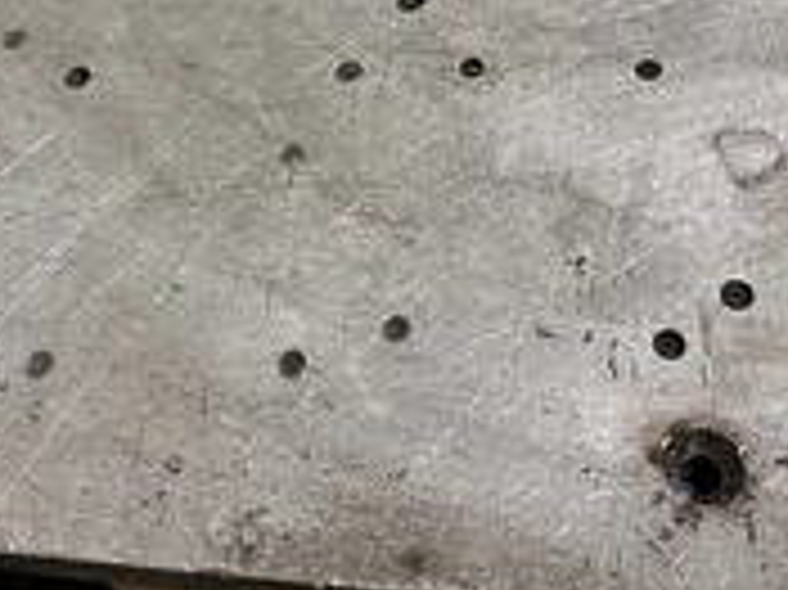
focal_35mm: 55
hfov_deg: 34.8
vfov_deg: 25.4
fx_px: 1251
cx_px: 293
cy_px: 18
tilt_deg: -45.7
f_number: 1.78
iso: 200
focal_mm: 6.86
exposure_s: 1/120
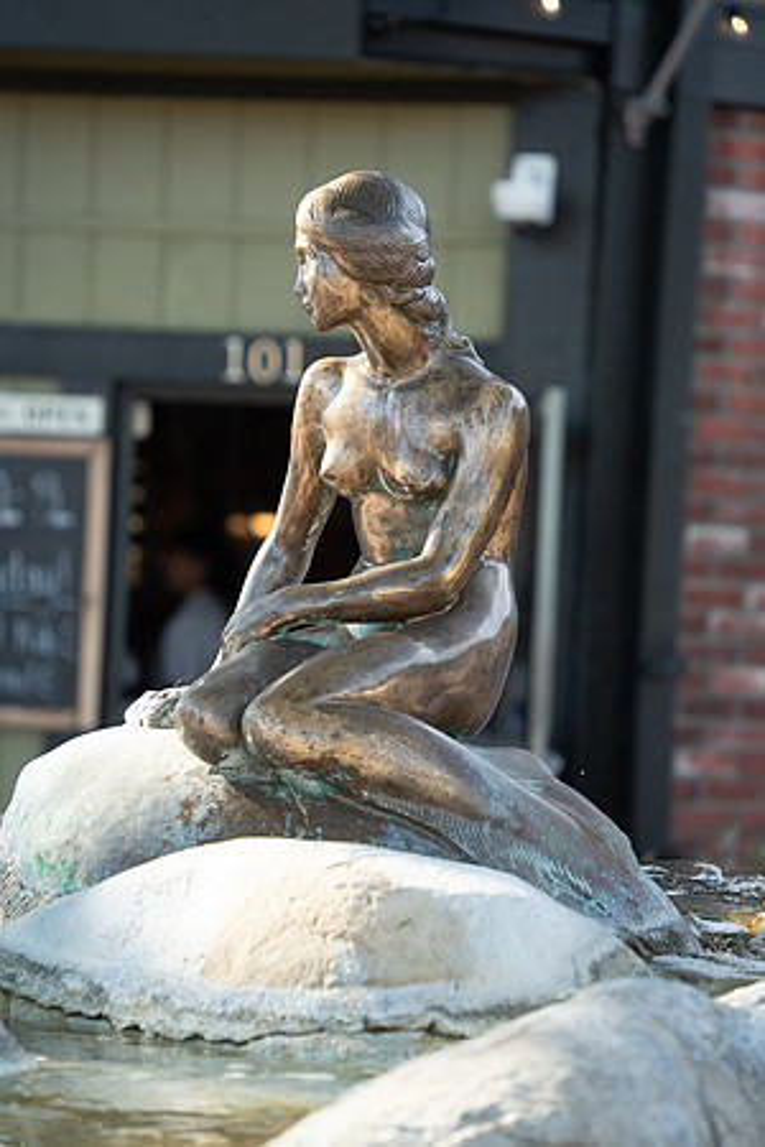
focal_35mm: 122
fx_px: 3888
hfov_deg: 11.2
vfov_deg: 16.8
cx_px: 382
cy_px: 574
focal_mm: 122
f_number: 5
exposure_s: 1/320
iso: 800
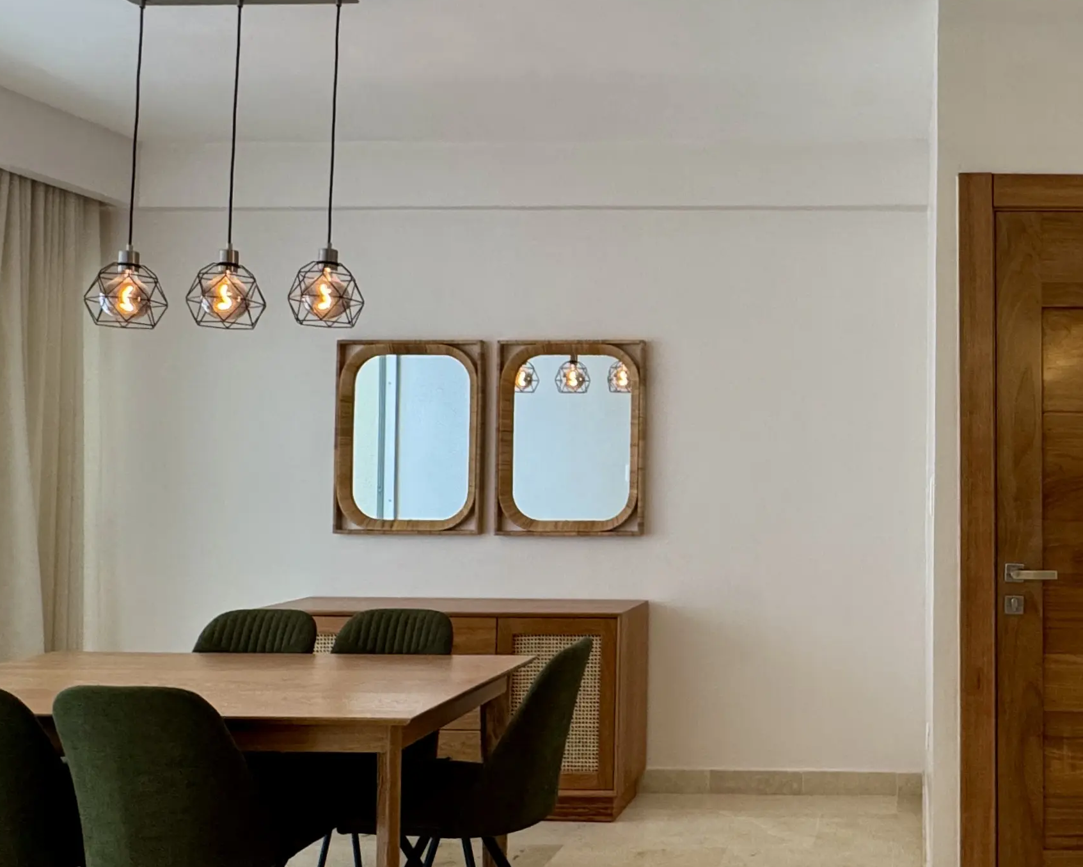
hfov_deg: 53.0
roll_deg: -0.6
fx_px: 994
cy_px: 411
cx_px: 884
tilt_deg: +3.6
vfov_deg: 47.1
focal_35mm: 31
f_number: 2.2
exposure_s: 1/120
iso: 160
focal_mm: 2.22
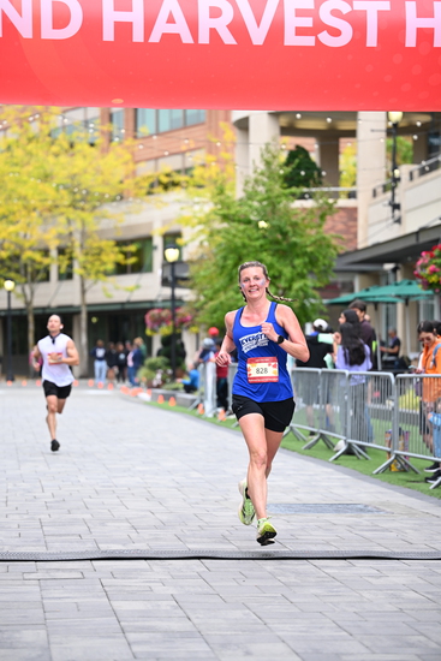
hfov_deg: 14.4
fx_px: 1744
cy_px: 330
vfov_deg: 21.5
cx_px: 220
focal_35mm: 95
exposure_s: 1/1600
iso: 640
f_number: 2.8
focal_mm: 95
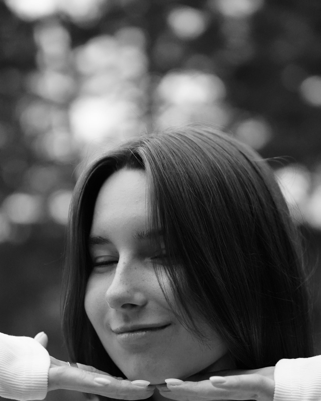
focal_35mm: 113
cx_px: 156
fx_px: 1342
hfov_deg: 13.6
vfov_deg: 16.9
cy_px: 283
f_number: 2.8
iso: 8000
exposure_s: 1/640
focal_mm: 75
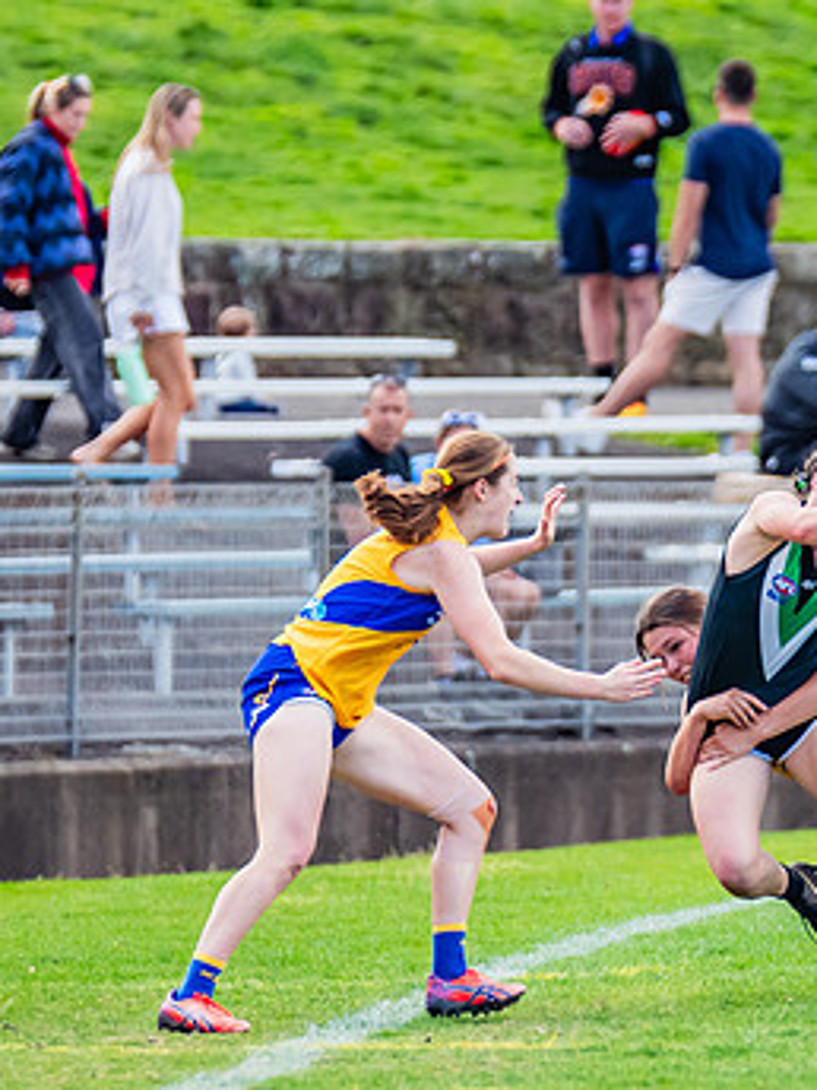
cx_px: 978
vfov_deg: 2.5
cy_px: 757
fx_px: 24861
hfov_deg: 1.9
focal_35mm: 790
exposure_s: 1/1600
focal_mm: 290
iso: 800
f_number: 4.5
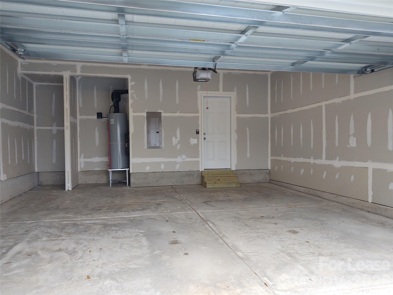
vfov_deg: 51.4
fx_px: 307
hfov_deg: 65.3
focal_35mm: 27
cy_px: 148
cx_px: 196
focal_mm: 4.75
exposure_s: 1/120
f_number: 1.7
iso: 102
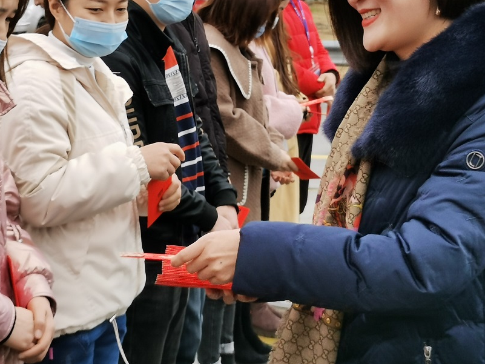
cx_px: 194
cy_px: 117
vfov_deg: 17.9
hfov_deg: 23.8
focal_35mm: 82
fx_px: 1149
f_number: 1.8
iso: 50
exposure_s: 1/699
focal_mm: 5.58
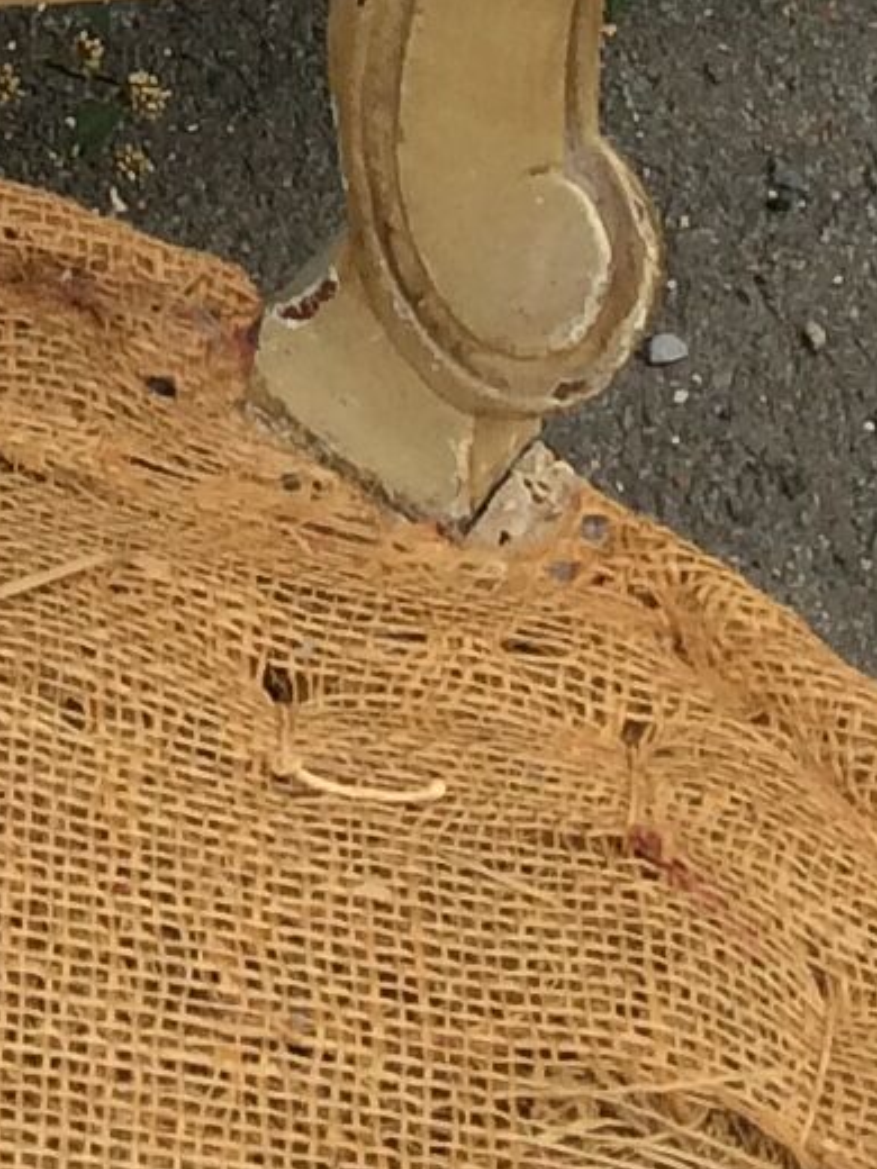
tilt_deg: -31.6
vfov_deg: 9.6
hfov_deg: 8.0
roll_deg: +1.9
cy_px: -1697
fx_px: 6148
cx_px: -373
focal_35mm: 182
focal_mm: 4.15
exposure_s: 1/253
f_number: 2.2
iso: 32
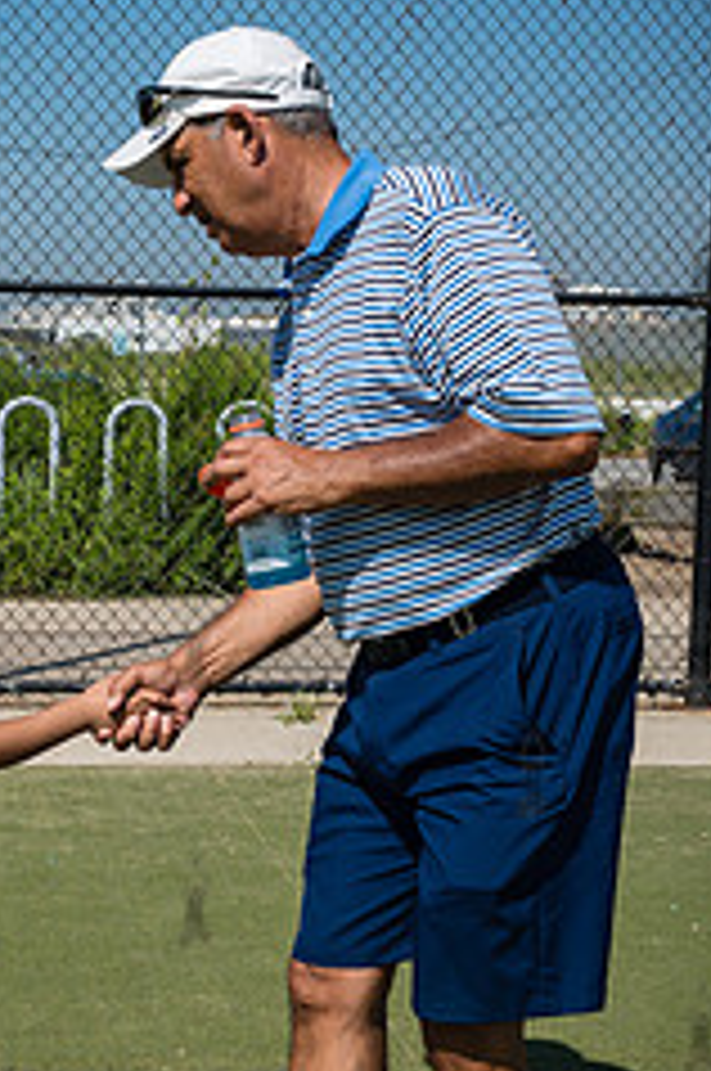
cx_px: 112
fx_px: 2228
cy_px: 646
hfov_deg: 17.9
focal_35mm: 75
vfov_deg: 27.0
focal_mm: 26
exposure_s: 1/1000
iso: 100
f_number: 5
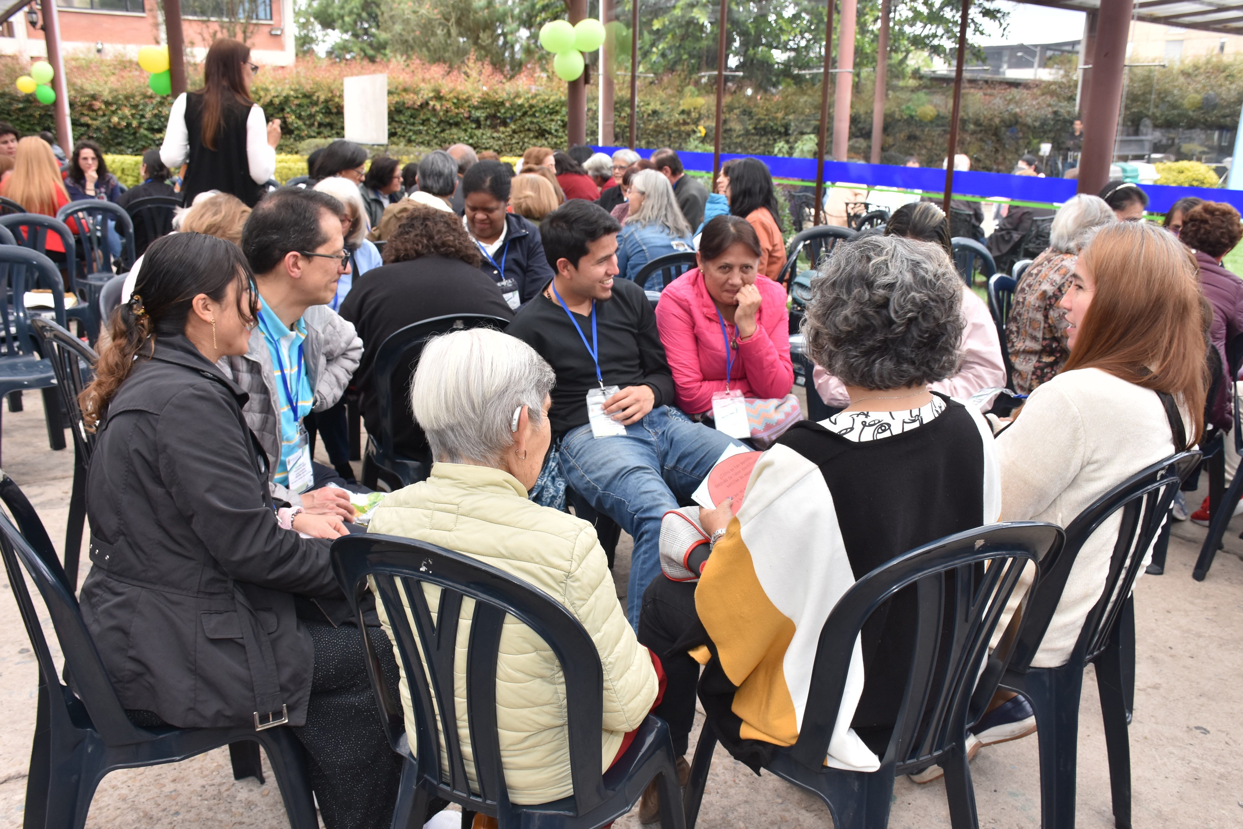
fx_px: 1036
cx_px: 622
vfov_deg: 43.6
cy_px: 414
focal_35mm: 30
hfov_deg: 61.9
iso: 220
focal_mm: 20
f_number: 7.1
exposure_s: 1/160
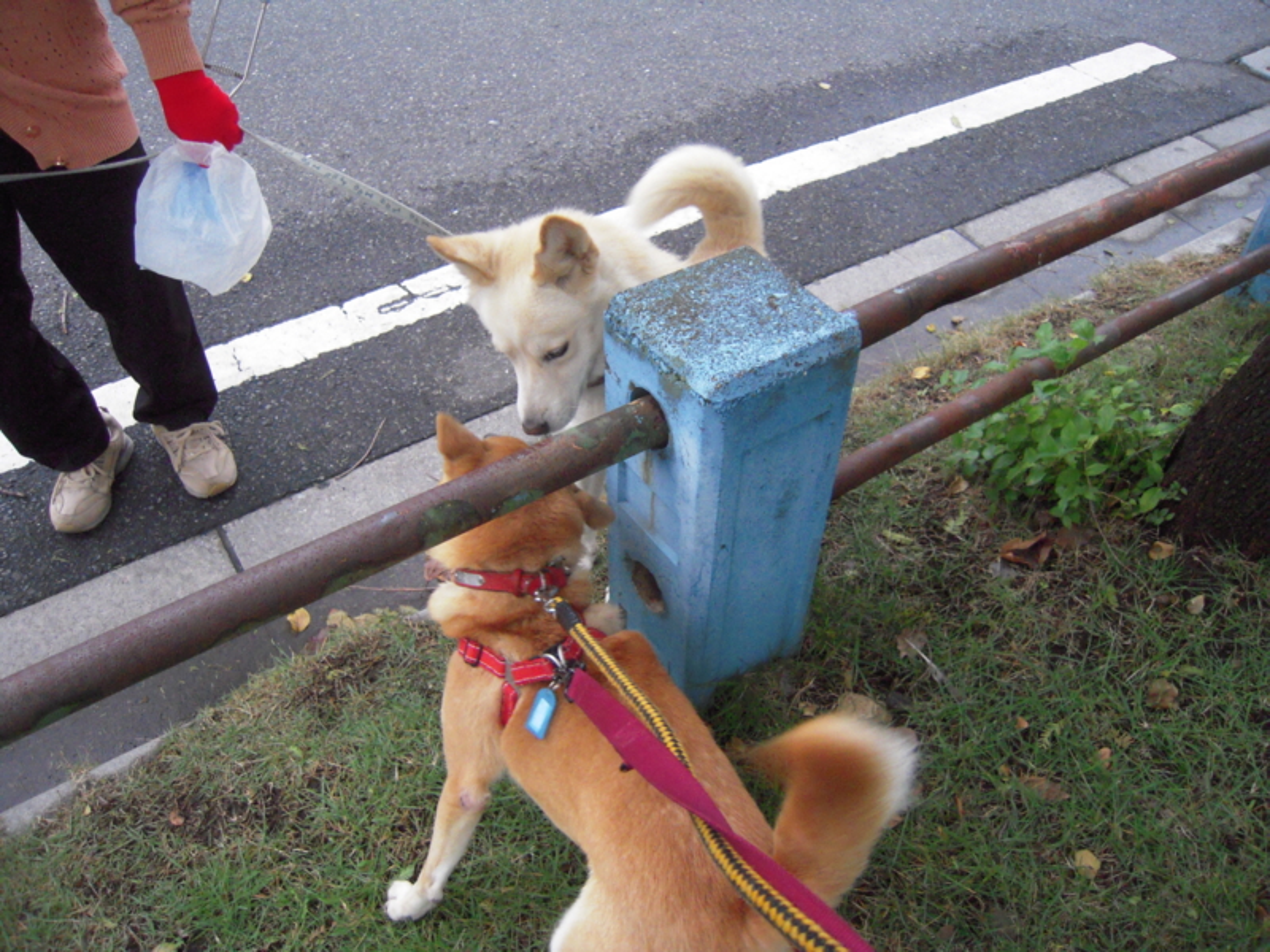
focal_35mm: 28
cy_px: 476
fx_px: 1027
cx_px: 635
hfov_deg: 63.4
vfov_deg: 49.7
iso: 800
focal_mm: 5
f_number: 2.7
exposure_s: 1/125
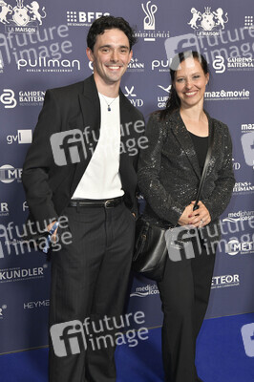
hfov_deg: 29.8
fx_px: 477
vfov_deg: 43.6
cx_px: 127
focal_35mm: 45
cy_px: 191
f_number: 6.3
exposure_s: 1/250
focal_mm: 45
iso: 2000
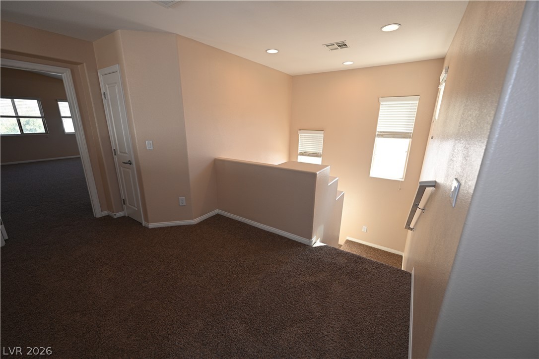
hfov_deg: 104.3
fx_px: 210
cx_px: 270
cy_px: 180
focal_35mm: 14
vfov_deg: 81.2
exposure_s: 1/60
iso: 360
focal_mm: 14
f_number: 4
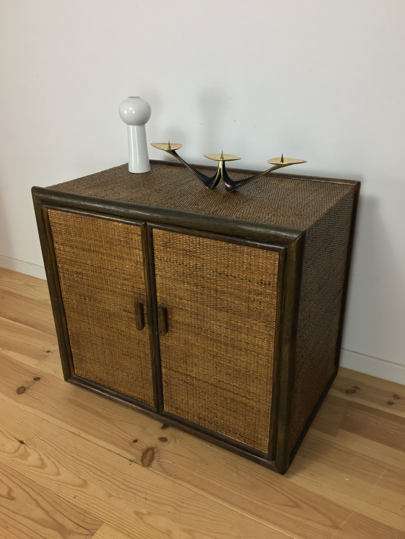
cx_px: 202
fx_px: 452
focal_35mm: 29
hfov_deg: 48.2
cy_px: 270
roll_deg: +1.3
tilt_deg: -26.0
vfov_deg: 61.7
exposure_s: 1/33
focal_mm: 4.15
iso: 50
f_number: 2.2
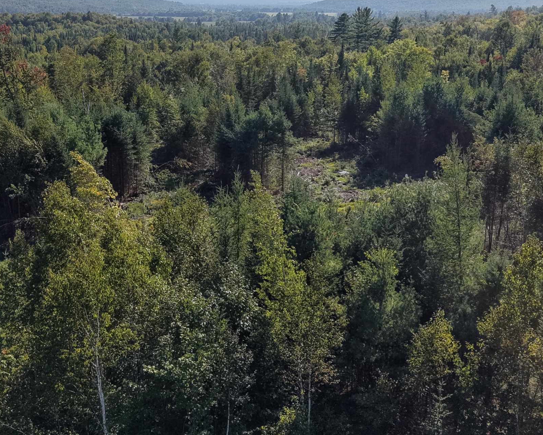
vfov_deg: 33.3
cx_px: 176
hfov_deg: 40.6
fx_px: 723
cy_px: 164
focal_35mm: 45
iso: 400
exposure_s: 1/8000
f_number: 1.8
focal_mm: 8.67
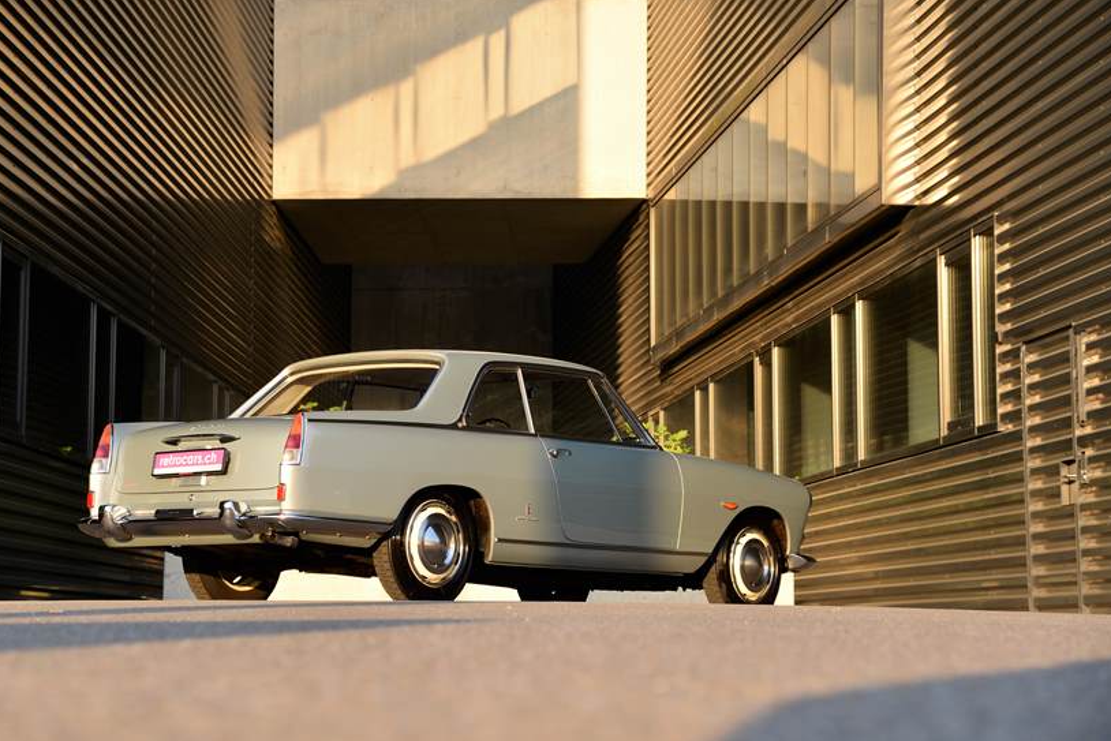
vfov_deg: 15.5
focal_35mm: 88
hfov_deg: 23.1
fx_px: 2716
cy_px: 318
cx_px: 470
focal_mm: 75
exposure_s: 1/125
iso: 200
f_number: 6.3
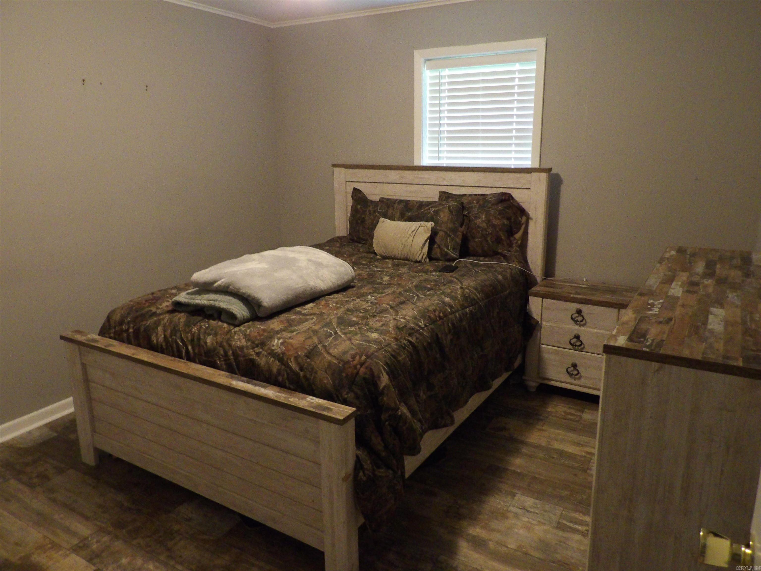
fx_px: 528
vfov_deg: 56.8
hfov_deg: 71.6
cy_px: 286
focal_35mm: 24
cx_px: 380
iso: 739
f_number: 3.2
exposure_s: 1/17
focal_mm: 4.3
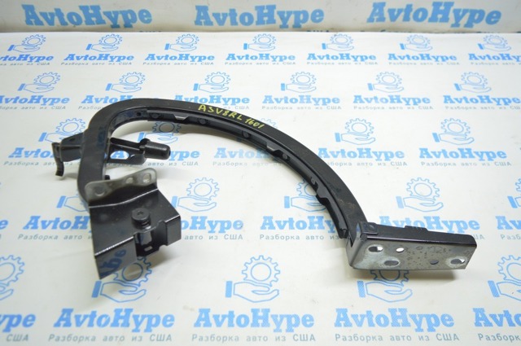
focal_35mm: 27
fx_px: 390
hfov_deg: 67.4
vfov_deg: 47.8
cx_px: 260
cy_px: 173
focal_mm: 18
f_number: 3.5
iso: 400
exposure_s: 1/40
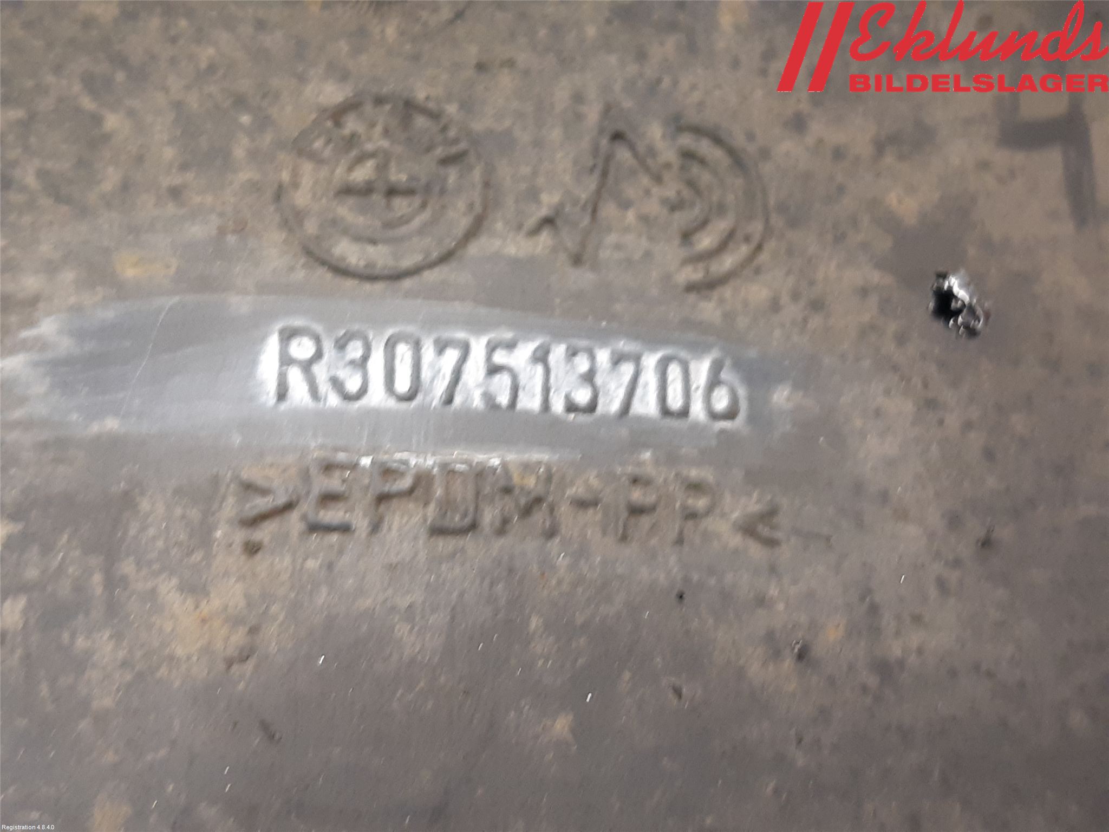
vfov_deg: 53.1
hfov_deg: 67.3
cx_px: 554
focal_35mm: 26
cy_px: 416
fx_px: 833
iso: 200
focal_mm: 3.93
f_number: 1.7
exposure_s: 1/25
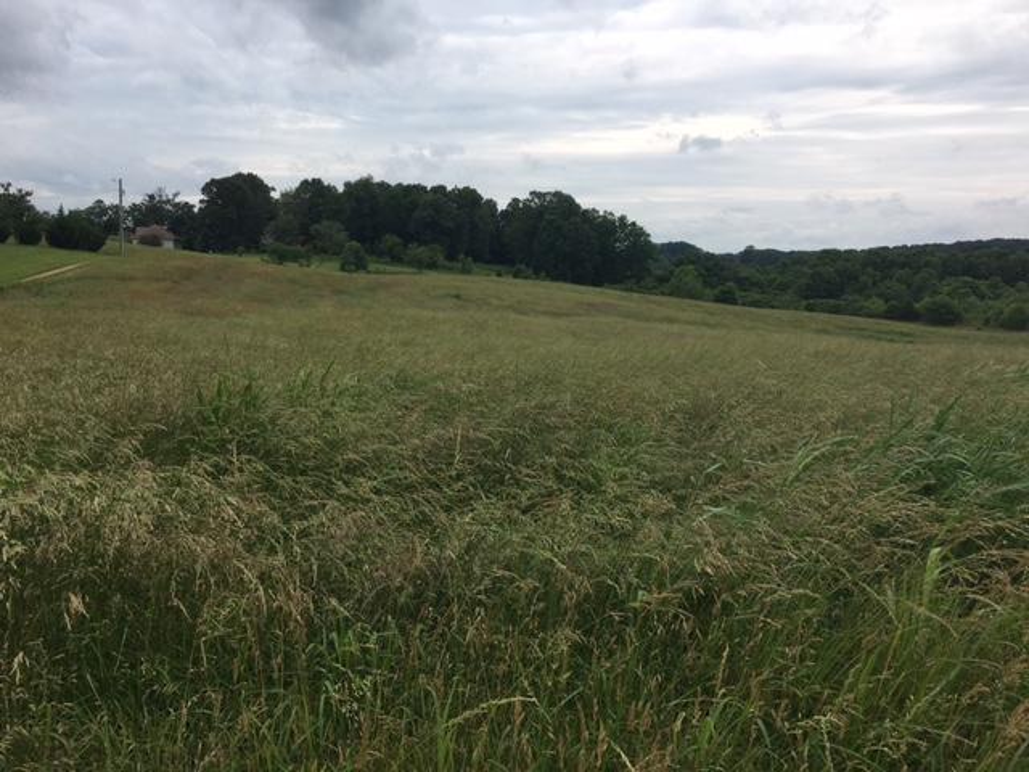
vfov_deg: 48.2
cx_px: 514
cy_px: 386
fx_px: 862
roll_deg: -1.7
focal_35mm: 29
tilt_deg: -6.3
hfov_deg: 61.7
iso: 25
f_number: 2.2
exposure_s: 1/1261
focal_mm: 4.15
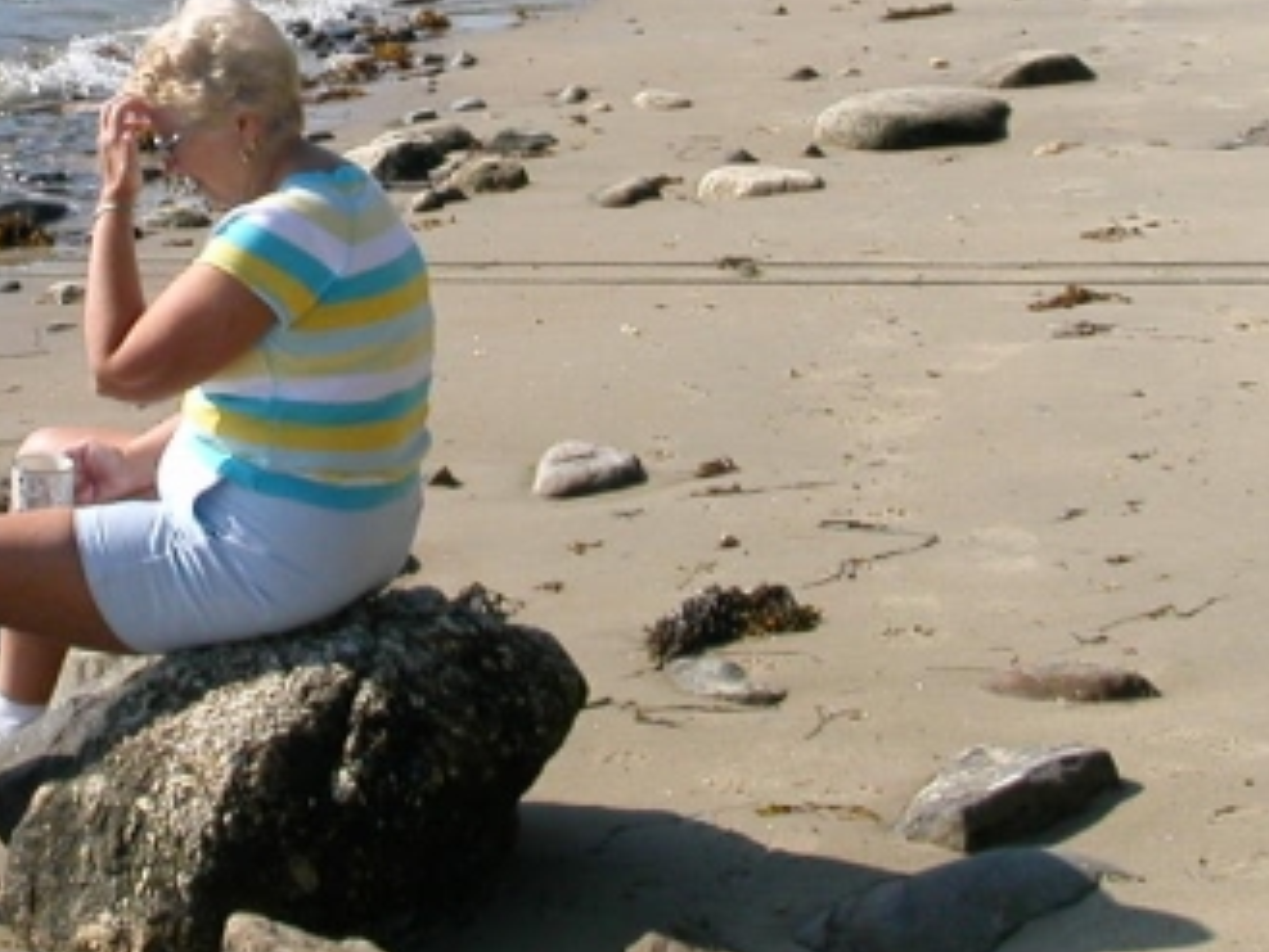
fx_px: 3851
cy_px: 73
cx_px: 289
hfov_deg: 18.6
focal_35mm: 105
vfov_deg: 14.0
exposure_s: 1/463
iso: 100
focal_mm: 8.2
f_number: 5.4
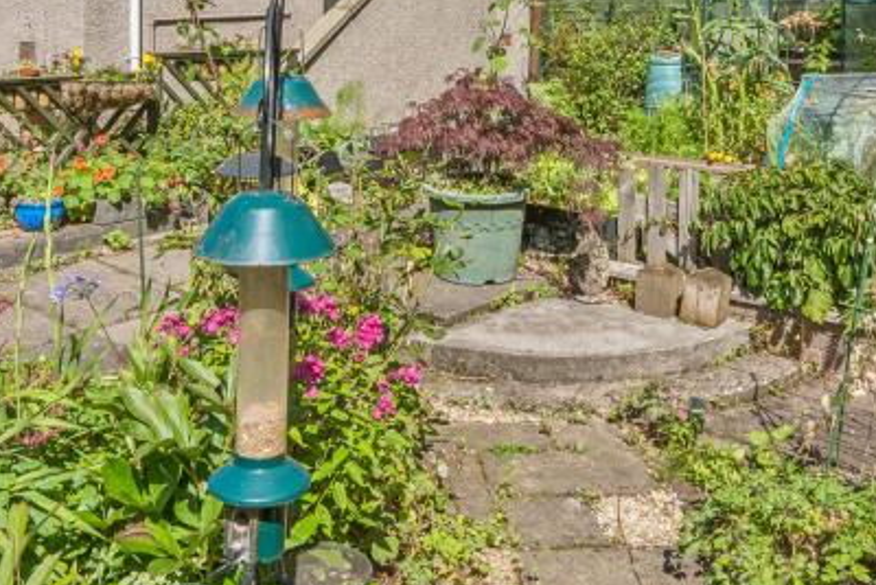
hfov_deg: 47.4
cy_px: 23
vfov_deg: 30.7
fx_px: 998
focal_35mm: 41
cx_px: 434
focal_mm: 16
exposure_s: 1/60
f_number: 22
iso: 200
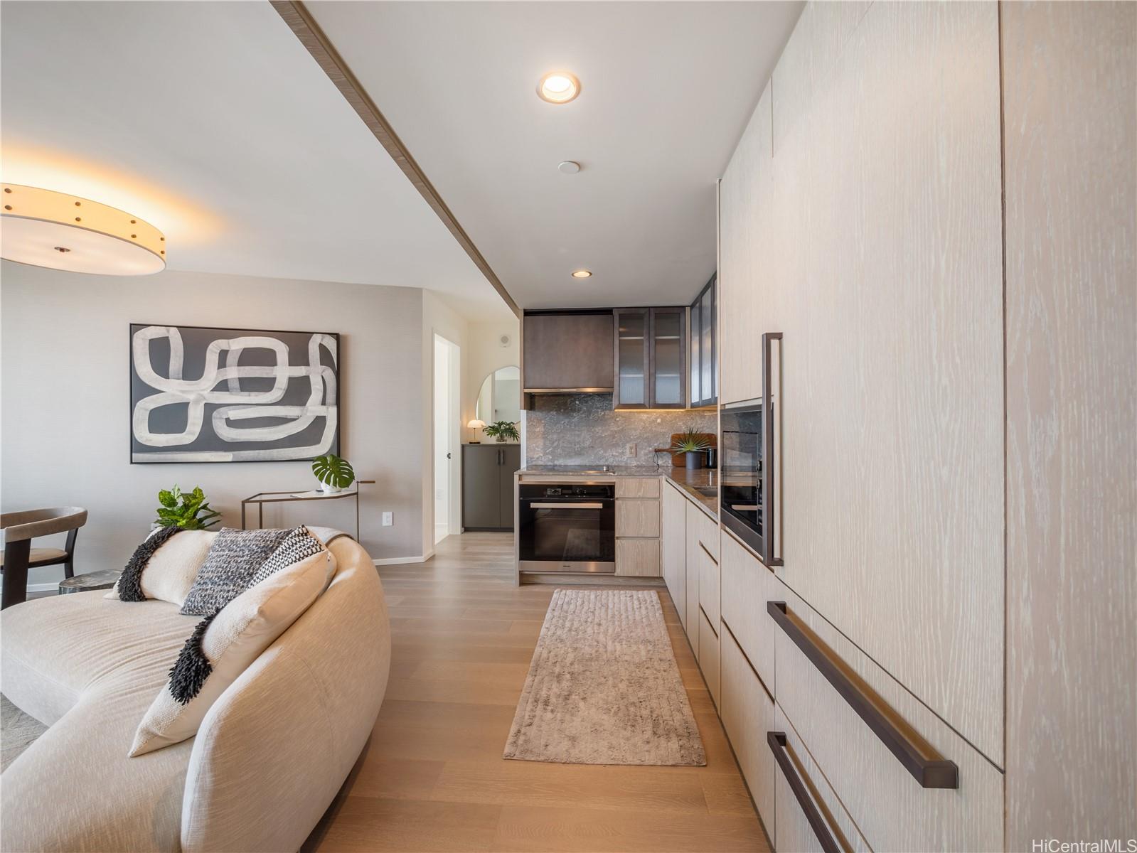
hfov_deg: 102.1
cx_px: 568
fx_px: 460
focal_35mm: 14
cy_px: 426
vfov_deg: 85.7
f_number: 4
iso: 200
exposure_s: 1/200
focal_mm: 7
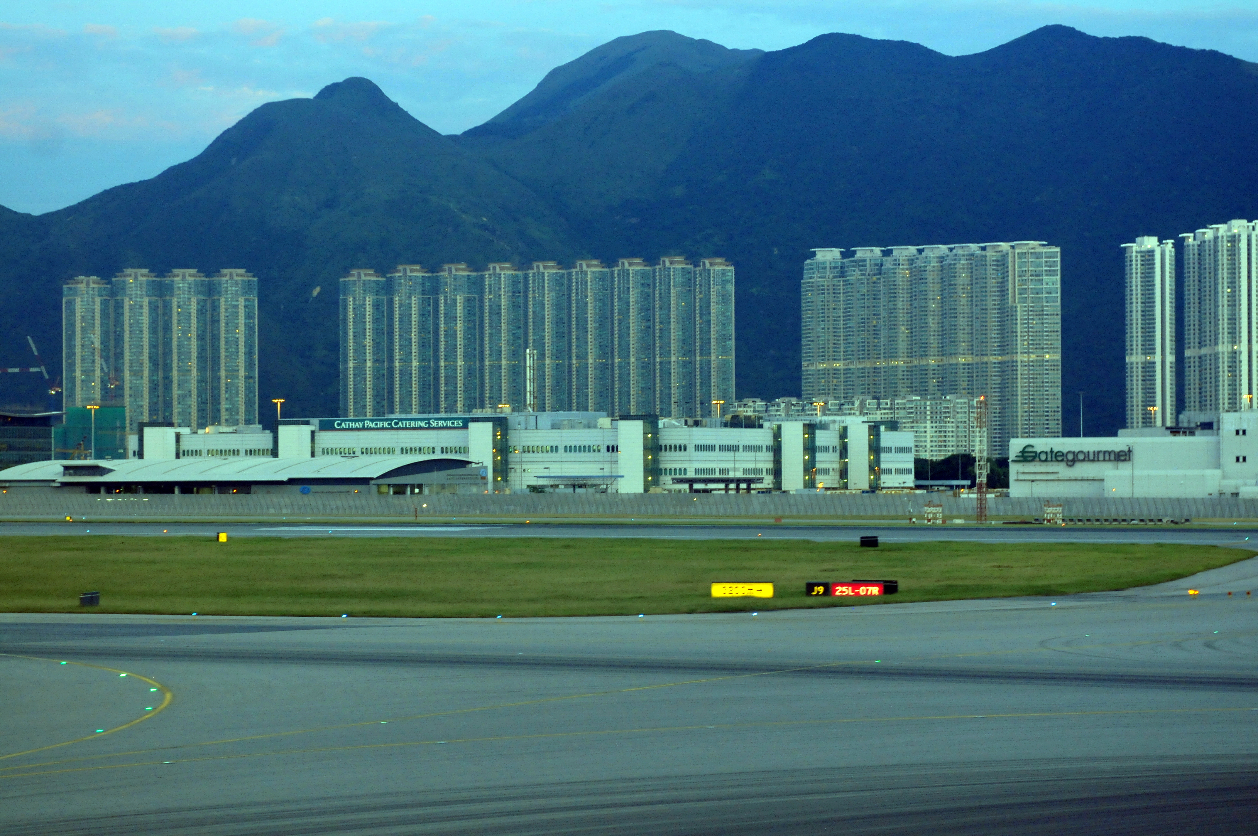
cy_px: 418
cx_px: 629
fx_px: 3665
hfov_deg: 19.5
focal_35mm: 105
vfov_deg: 13.0
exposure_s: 1/60
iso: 800
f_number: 4
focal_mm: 70
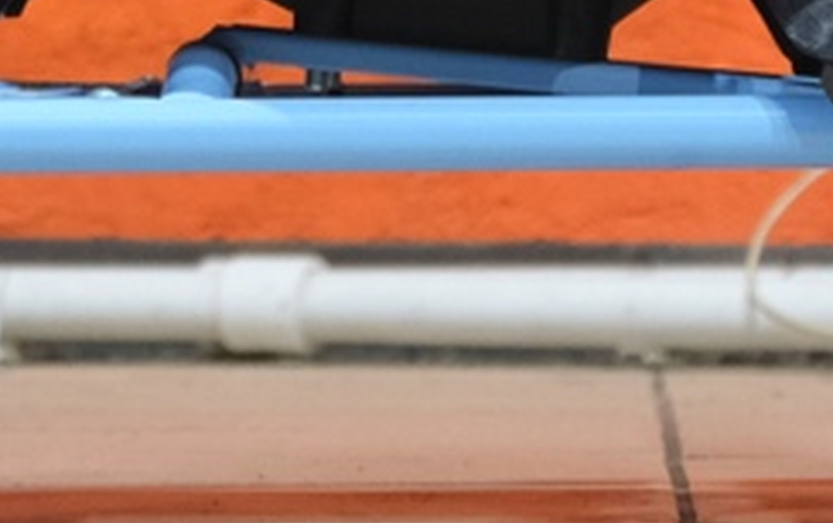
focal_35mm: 528
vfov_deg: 2.5
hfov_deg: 4.0
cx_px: 304
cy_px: -1225
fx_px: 11998
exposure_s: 1/100
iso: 1600
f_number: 4
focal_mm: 52.4
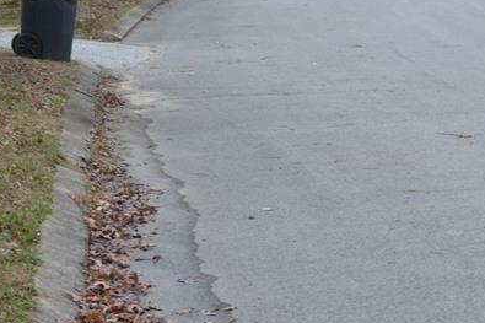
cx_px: 386
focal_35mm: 134
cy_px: 157
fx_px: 1802
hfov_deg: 15.2
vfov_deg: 10.2
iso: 280
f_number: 5.6
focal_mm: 55
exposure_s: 1/125
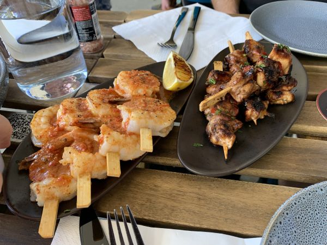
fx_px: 246
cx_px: 164
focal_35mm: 26
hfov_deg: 67.3
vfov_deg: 53.1
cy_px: 122
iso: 100
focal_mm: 4.25
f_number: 1.8
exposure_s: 1/100
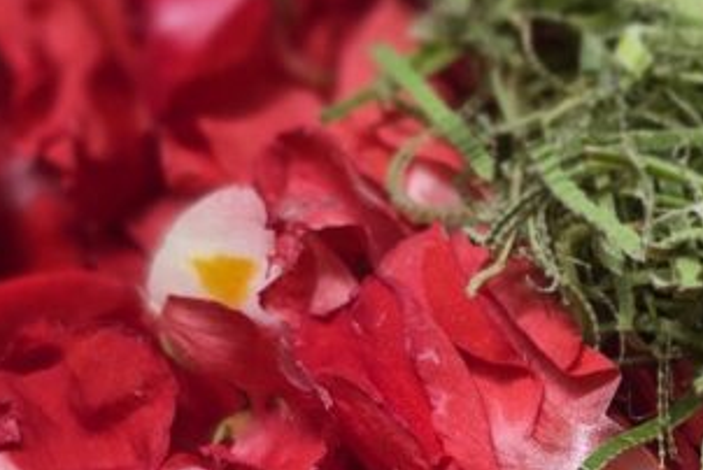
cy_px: 448
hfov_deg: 15.0
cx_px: 656
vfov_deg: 10.1
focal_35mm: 135
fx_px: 2639
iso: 64
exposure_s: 1/180
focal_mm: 6.3
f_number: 1.7
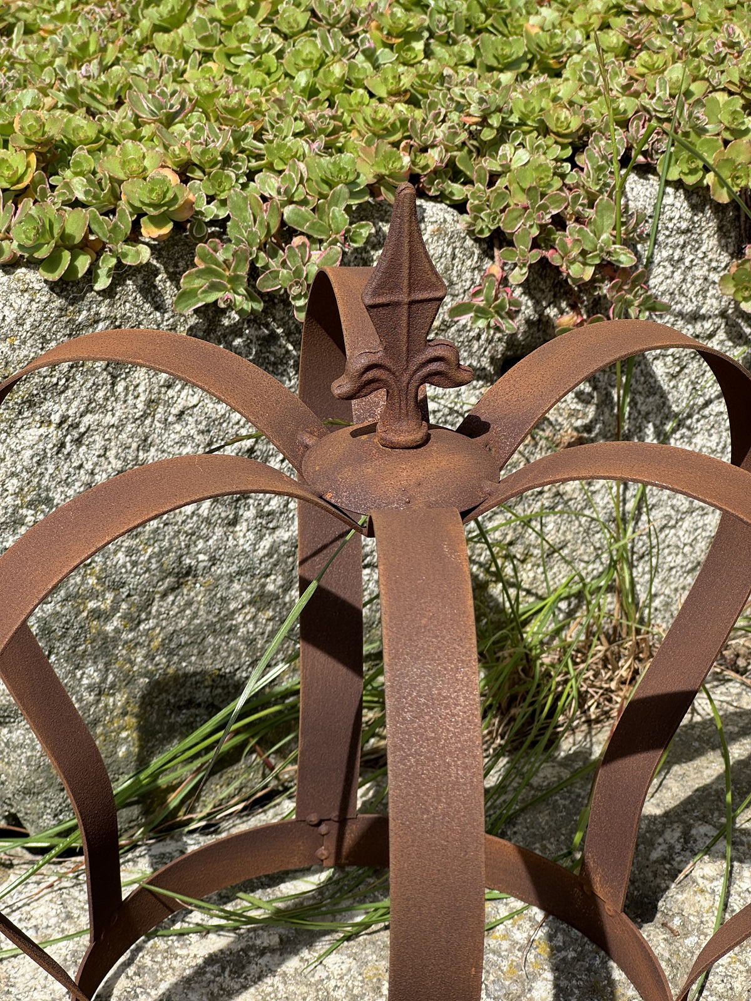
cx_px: 376
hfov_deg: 19.1
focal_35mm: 77
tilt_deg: -26.8
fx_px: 2227
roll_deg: +1.1
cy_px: 500
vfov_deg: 25.3
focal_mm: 9
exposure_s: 1/608
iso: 25
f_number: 2.8
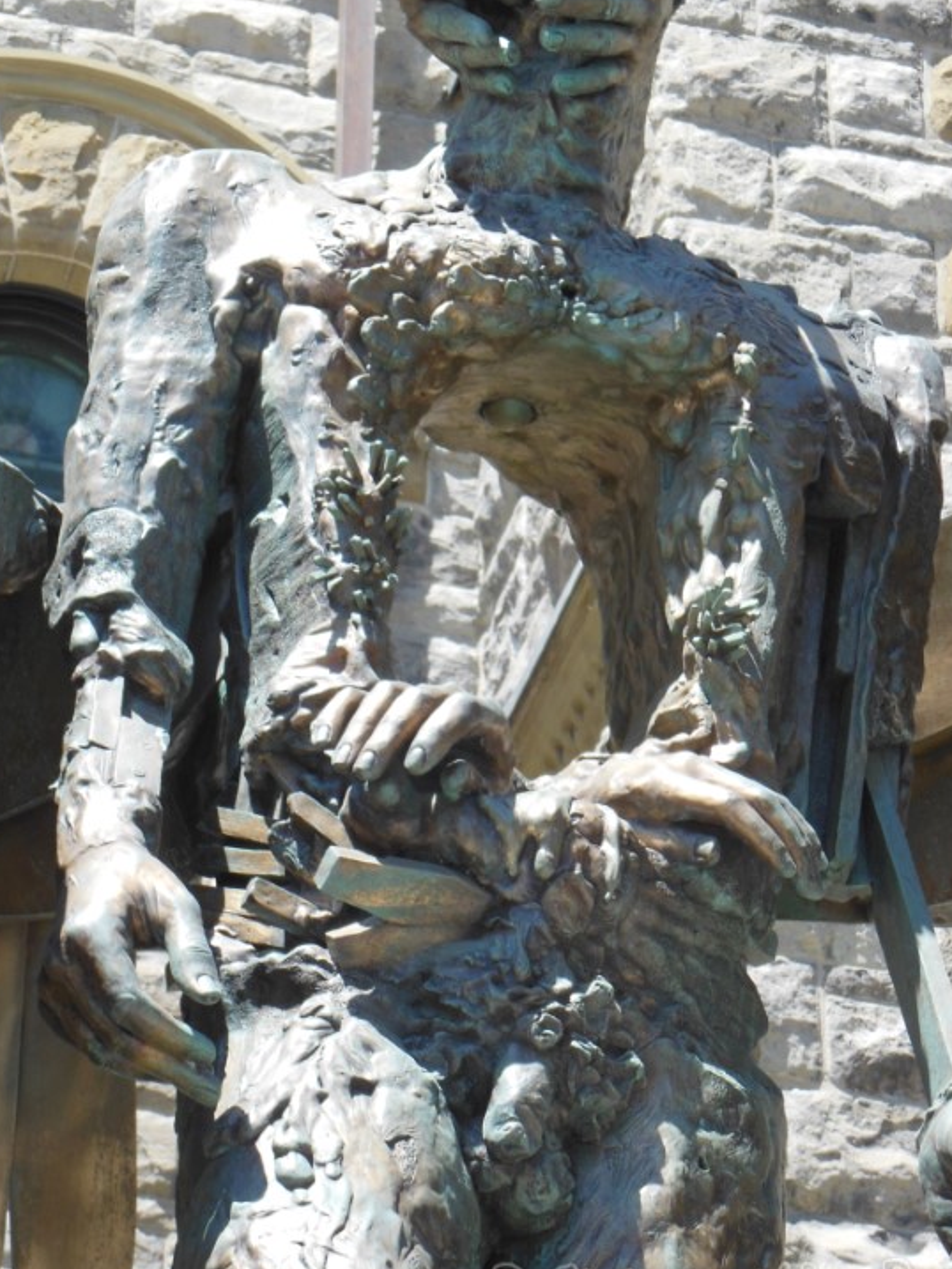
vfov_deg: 14.1
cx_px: 485
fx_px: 5132
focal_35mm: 140
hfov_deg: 10.6
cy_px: 437
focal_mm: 17.5
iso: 125
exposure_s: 1/250
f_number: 4.7
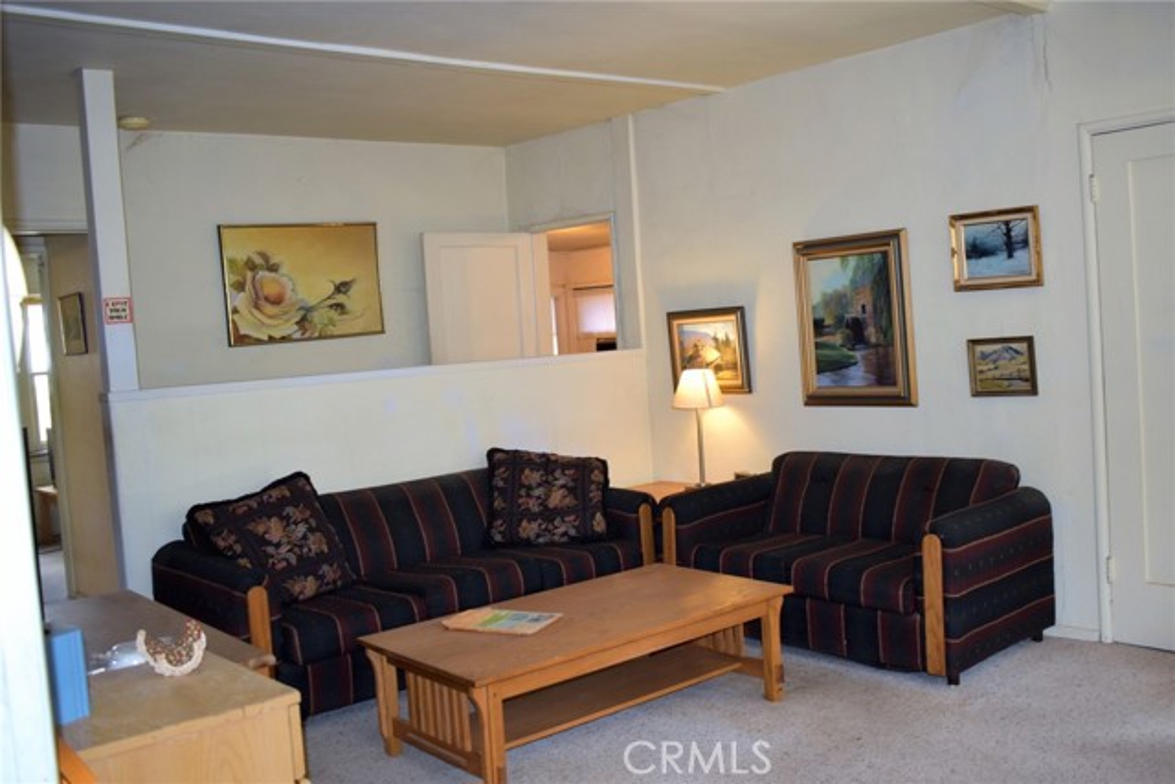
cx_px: 588
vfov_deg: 38.4
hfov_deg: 55.1
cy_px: 392
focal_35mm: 34
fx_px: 1126
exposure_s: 1/30
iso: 400
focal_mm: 23
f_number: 3.8
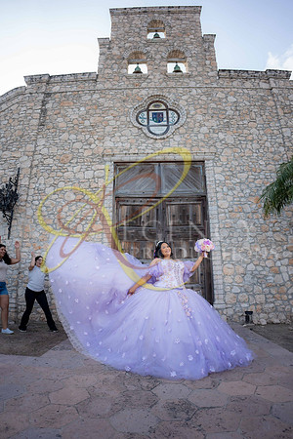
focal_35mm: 20
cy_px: 220
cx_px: 146
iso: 125
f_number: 2.8
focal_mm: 20
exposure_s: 1/640
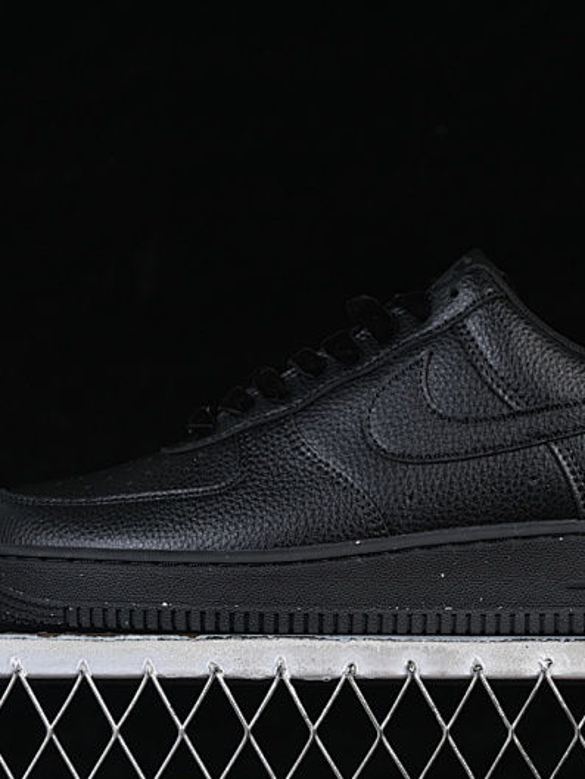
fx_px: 2455
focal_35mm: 109
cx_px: 377
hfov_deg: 13.6
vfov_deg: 18.0
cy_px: 391
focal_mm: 50
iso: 160
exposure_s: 1/60
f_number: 6.3
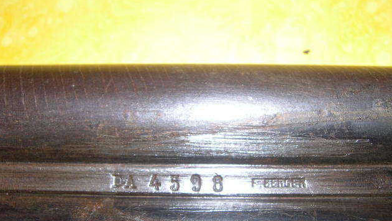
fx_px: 437
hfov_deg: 48.4
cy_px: 135
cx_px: 194
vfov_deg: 28.3
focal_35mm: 42
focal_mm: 8
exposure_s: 1/60
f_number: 7.6
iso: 100
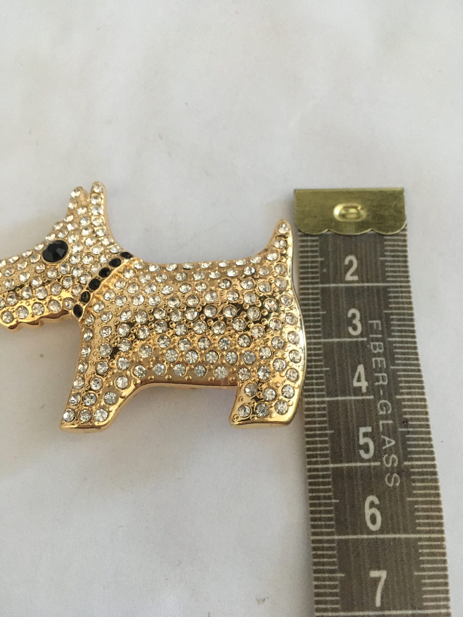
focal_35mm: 29
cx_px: 232
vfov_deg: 61.7
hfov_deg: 48.2
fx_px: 517
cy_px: 308
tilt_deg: -70.3
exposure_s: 1/20
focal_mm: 4.15
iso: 200
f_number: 2.2
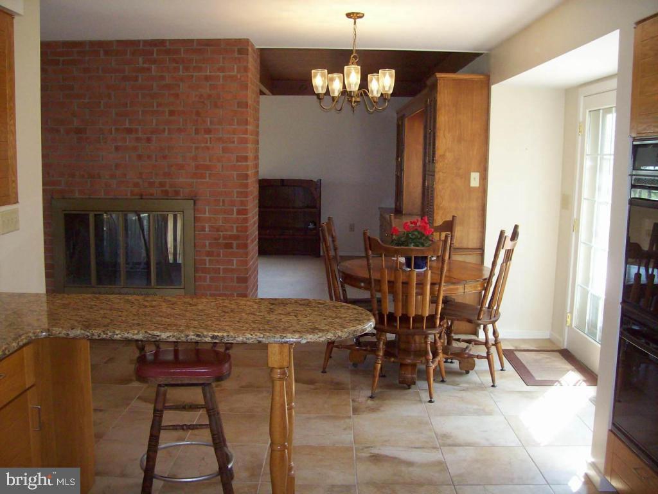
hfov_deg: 51.4
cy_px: 247
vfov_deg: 39.7
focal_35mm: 36
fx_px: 684
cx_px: 329
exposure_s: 1/64
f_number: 2.7
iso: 140
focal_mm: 6
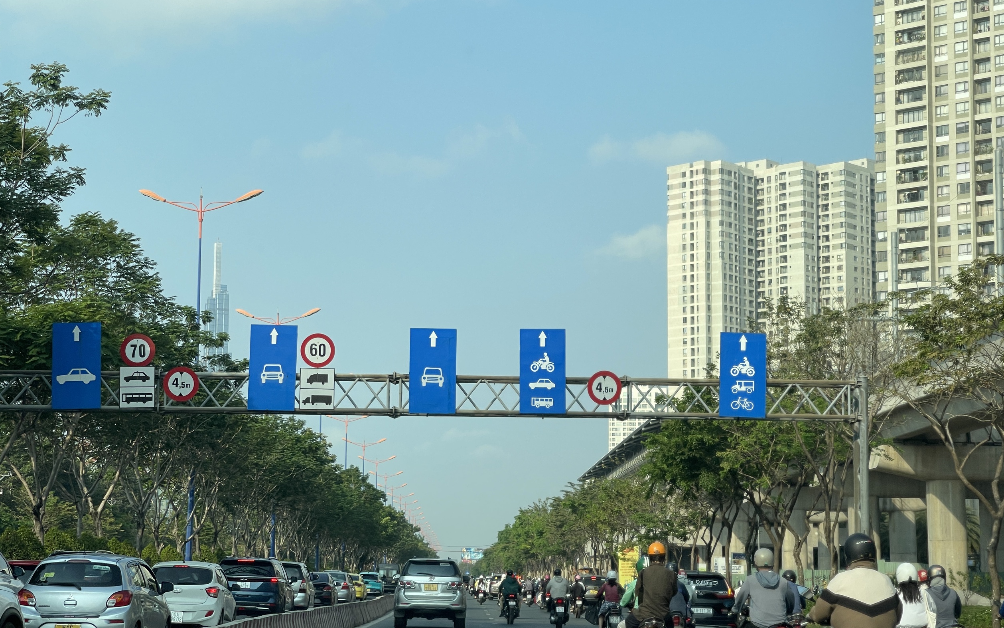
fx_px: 1888
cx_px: 499
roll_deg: +1.3
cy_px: 354
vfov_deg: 18.9
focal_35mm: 69
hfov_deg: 29.8
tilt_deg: +5.8
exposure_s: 1/758
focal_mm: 7.5
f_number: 2.2
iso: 20
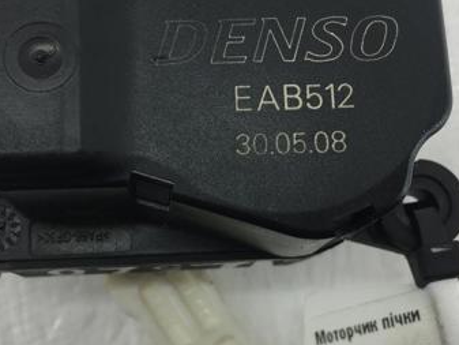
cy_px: 173
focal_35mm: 55
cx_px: 212
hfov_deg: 34.9
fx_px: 730
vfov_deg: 26.6
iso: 25
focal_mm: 4.15
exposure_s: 1/106
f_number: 2.2
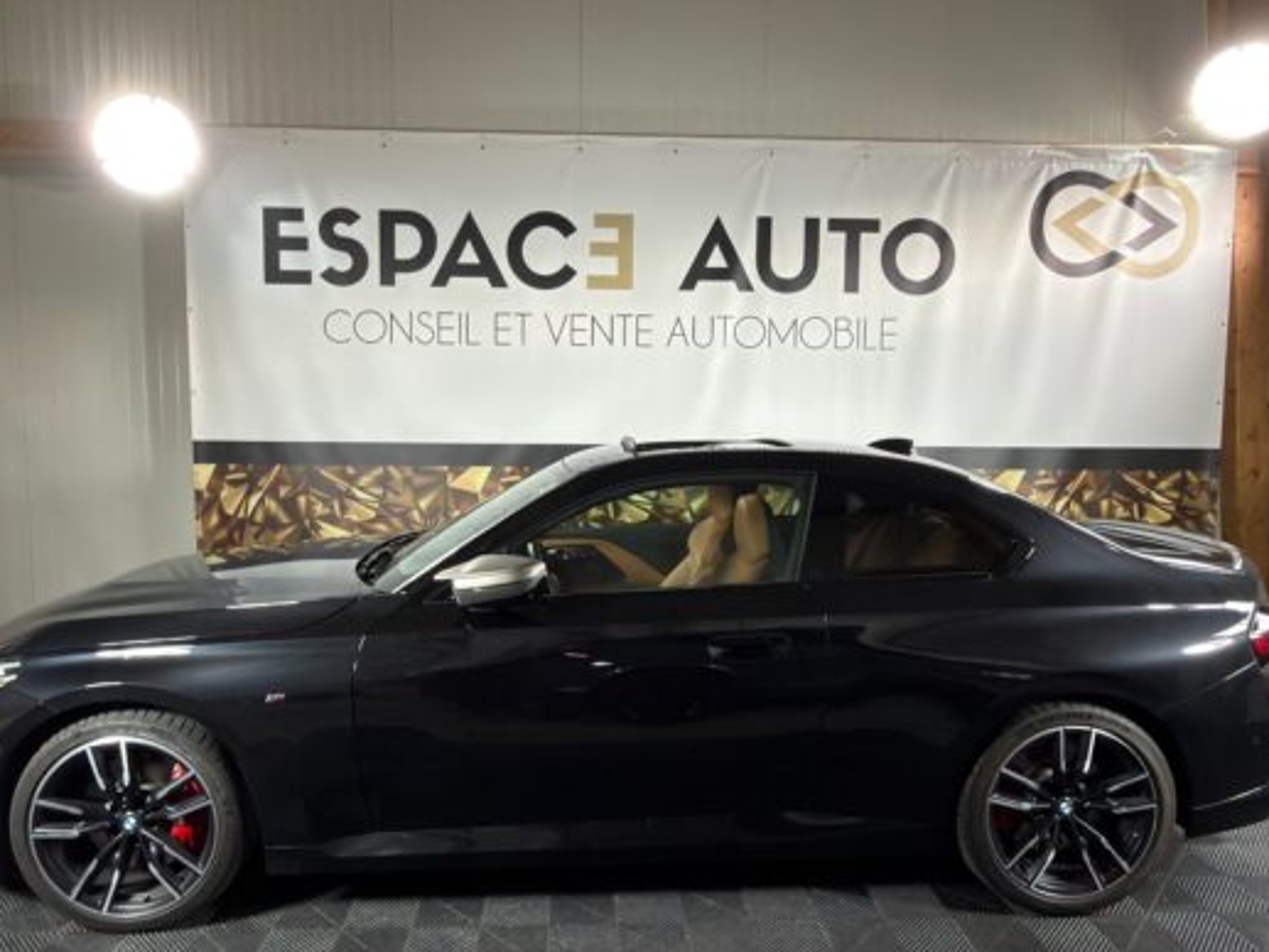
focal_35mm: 24
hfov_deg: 71.6
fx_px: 880
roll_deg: -0.6
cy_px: 485
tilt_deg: -5.0
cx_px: 614
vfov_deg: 56.8
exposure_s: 1/25
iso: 160
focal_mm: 2.22
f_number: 2.2
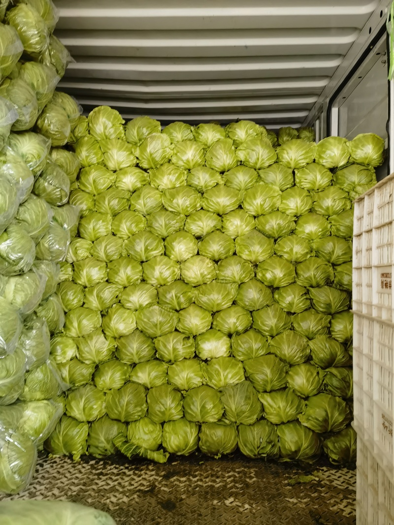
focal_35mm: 27
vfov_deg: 65.3
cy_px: 262
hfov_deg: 51.3
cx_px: 197
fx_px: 410
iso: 500
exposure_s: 1/25
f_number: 1.9
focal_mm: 6.67
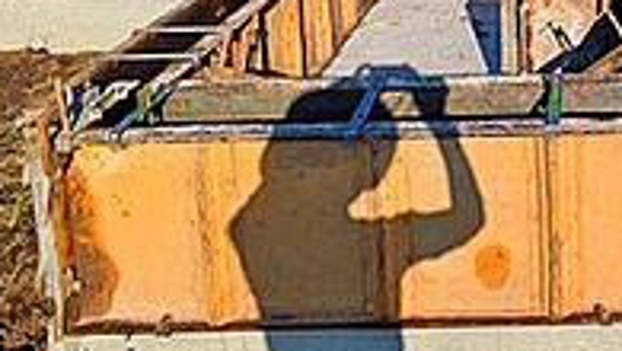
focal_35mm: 47
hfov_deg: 39.6
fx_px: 776
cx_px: 590
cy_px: -160
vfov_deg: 21.7
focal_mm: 1.83
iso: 51
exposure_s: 1/2747
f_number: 2.2
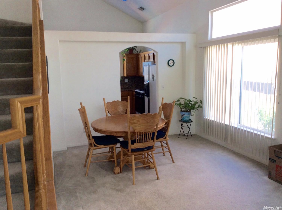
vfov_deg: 44.0
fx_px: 260
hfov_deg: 56.9
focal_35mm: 32
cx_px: 141
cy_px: 105
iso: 32
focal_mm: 3.3
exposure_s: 1/40
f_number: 2.4
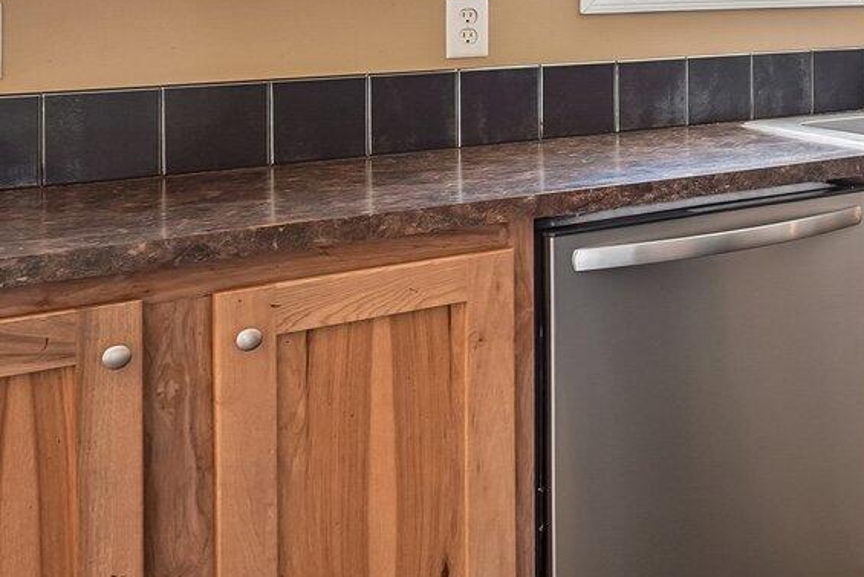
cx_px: 1223
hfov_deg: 26.4
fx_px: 1436
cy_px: -27
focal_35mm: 60
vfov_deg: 21.7
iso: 320
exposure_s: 1/30
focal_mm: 16.5
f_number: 8
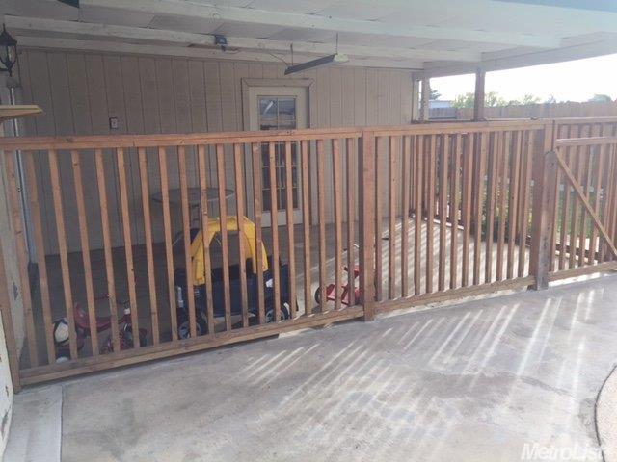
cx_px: 308
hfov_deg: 61.7
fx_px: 517
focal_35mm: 29
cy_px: 231
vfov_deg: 48.2
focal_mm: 4.15
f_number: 2.2
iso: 32
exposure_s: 1/344
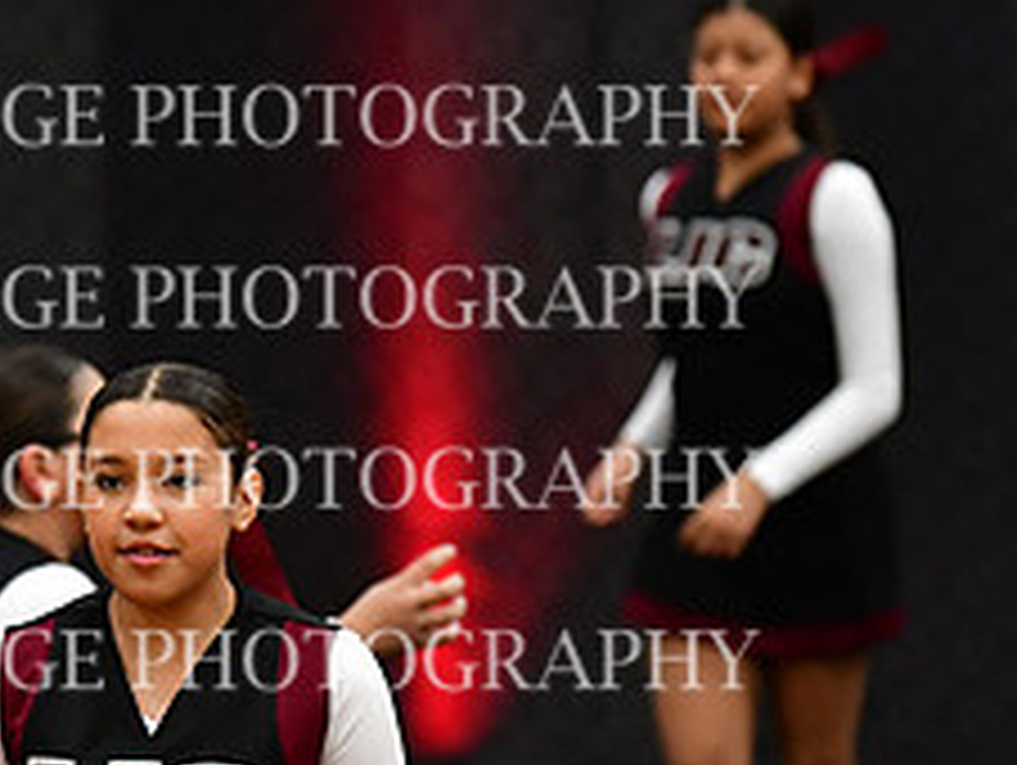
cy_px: 569
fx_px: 14647
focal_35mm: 498
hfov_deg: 4.0
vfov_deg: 3.0
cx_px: 108
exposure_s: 1/800
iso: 4000
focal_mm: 135
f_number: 2.8
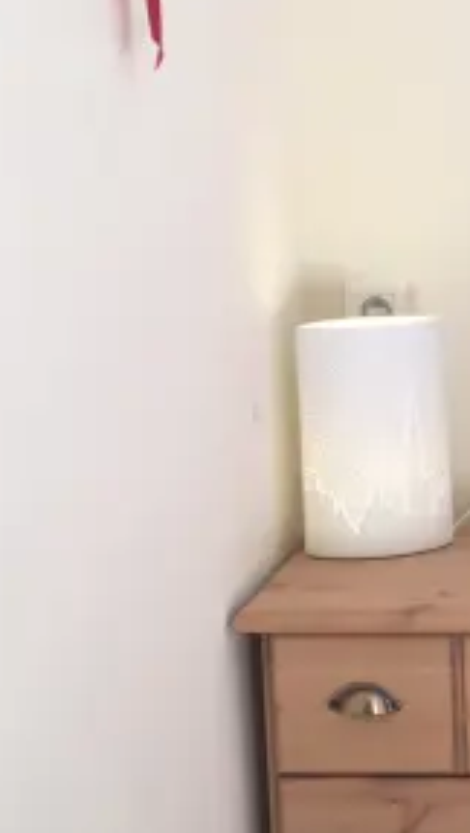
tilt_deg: -9.4
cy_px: 409
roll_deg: +1.5
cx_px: 618
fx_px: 1945
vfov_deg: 24.2
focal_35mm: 88
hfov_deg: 13.3
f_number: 2.2
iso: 40
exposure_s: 1/100
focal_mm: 4.15
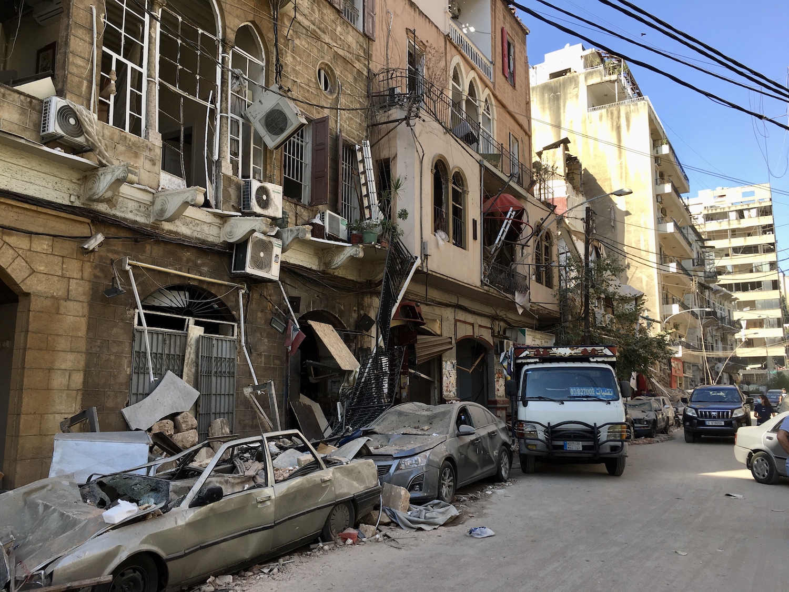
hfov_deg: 61.7
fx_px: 661
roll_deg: +0.4
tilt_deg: +9.7
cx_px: 394
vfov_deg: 48.2
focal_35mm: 29
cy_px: 296
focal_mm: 4.15
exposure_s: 1/432
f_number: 2.2
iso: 25
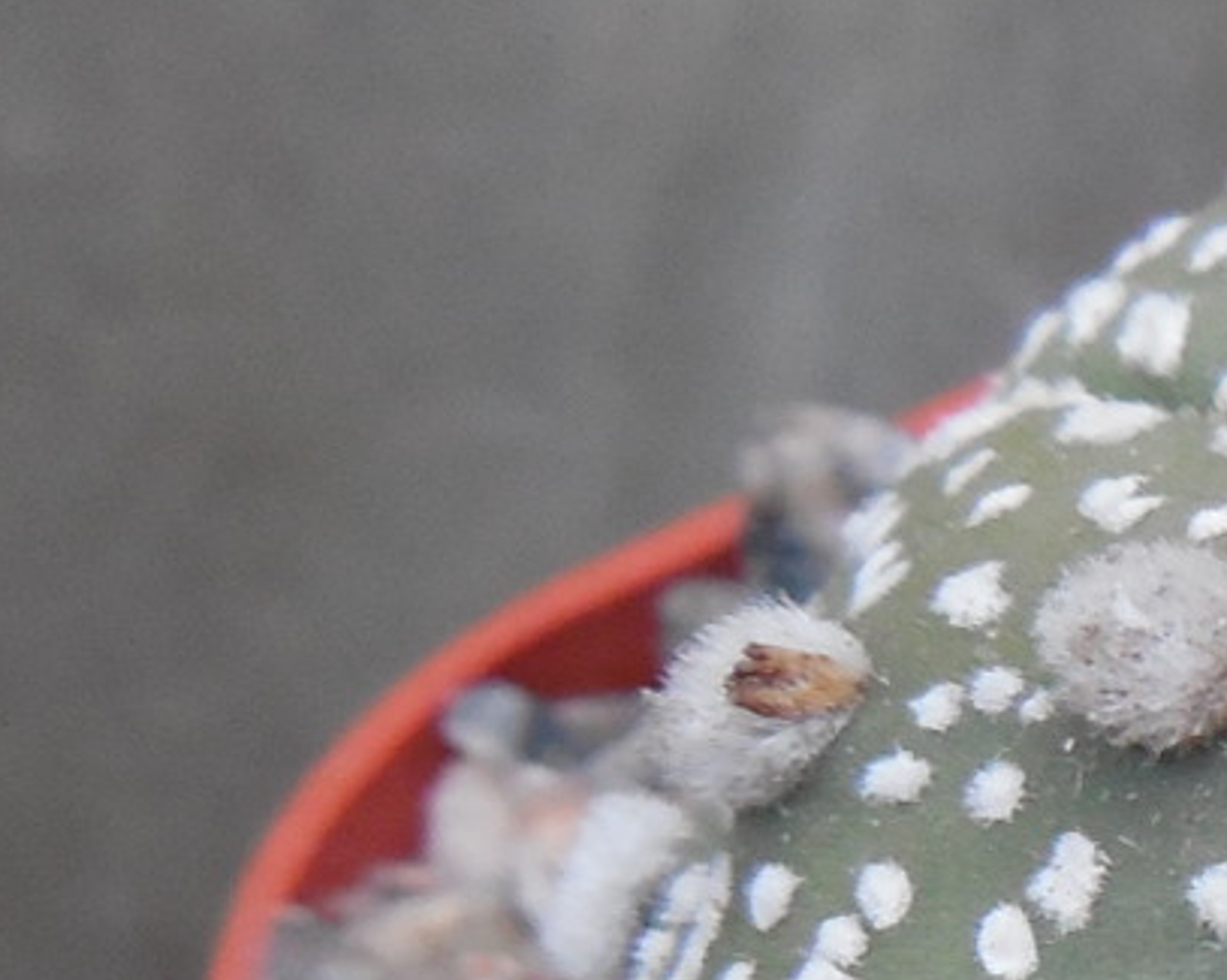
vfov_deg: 12.6
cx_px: 2324
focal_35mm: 119
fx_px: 4318
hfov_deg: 14.0
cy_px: 1260
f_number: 3.6
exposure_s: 1/13
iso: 400
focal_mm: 5.6
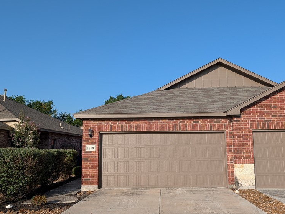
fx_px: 272
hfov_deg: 55.3
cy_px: 110
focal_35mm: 33
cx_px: 151
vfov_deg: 43.0
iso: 20
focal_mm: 6.9
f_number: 1.68
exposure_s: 1/1178
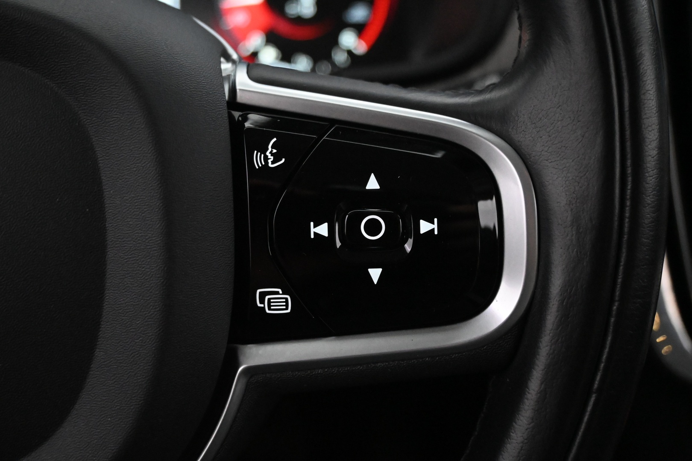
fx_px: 807
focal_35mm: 42
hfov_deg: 46.4
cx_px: 346
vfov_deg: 31.9
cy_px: 230
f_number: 4.5
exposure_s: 1/50
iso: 7200
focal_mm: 28
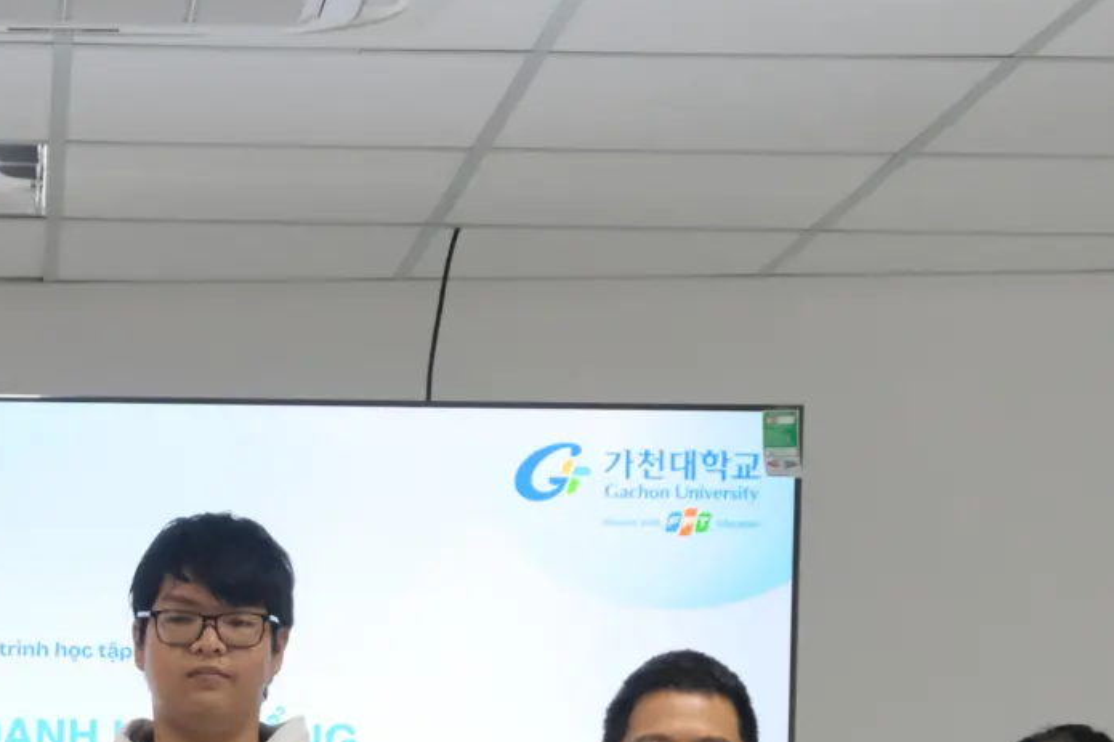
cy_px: 958
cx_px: -72
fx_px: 3588
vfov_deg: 11.5
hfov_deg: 17.1
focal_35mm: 116
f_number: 5
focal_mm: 27.7
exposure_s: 1/250
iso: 6400
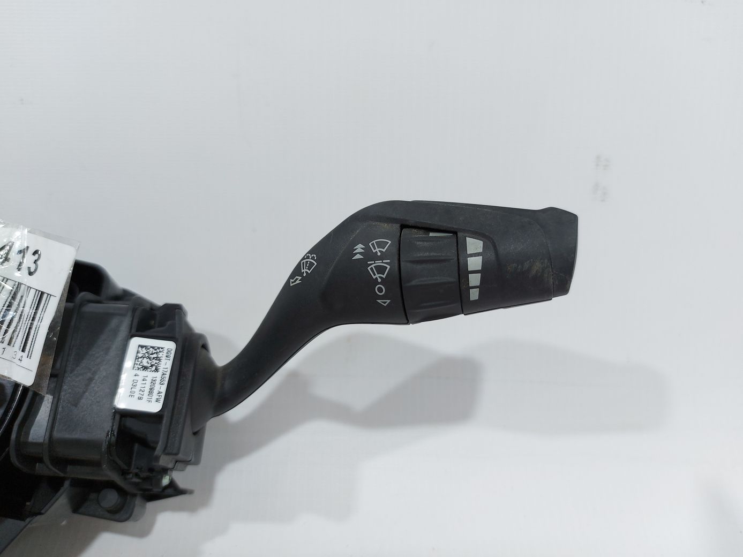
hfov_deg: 71.6
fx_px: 515
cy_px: 278
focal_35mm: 24
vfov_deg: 56.8
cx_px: 372
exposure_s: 1/50
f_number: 1.8
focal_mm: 5.23
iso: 50
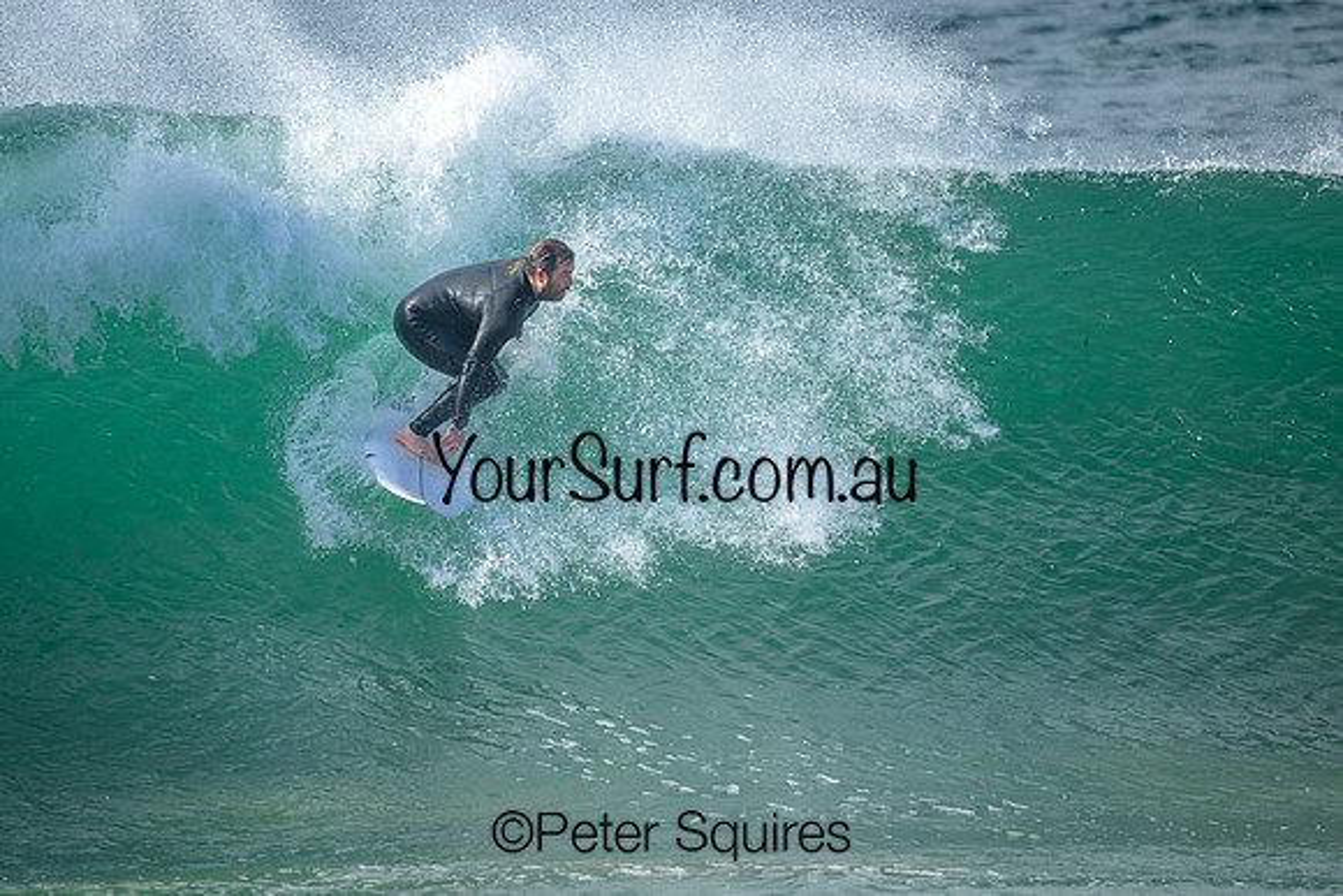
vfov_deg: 1.5
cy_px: 403
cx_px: 582
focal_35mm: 930
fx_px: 34692
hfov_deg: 2.2
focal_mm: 800
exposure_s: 1/2000
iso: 360
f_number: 6.3
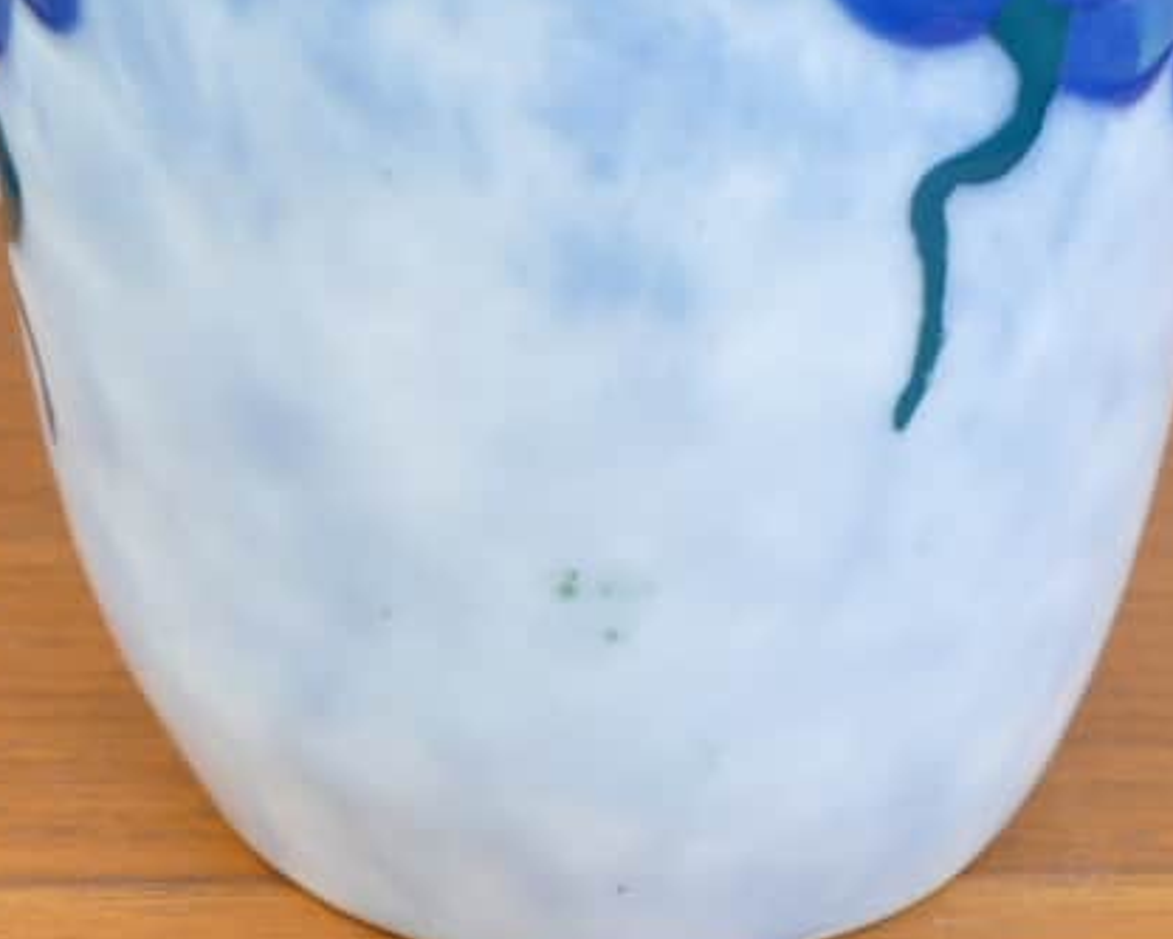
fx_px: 4445
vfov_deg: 11.8
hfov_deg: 15.0
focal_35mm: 128
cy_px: -175
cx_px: 713
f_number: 3.1
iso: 125
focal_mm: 12.9
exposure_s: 1/100
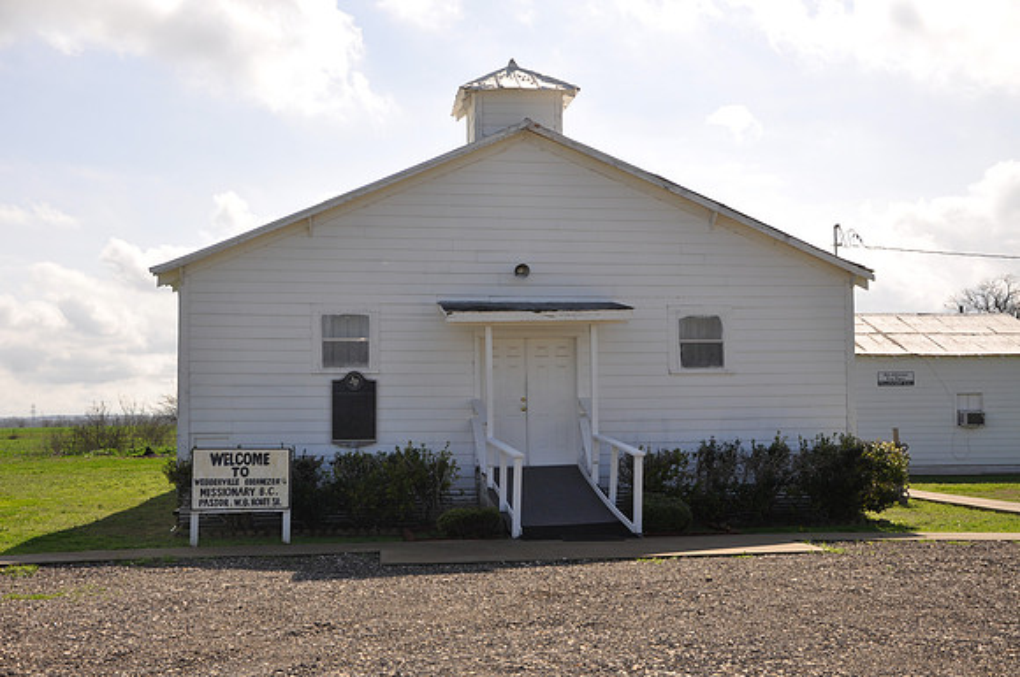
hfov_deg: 46.5
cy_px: 338
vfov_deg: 31.8
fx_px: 1188
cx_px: 510
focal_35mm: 42
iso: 200
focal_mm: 28
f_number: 8
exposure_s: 1/200
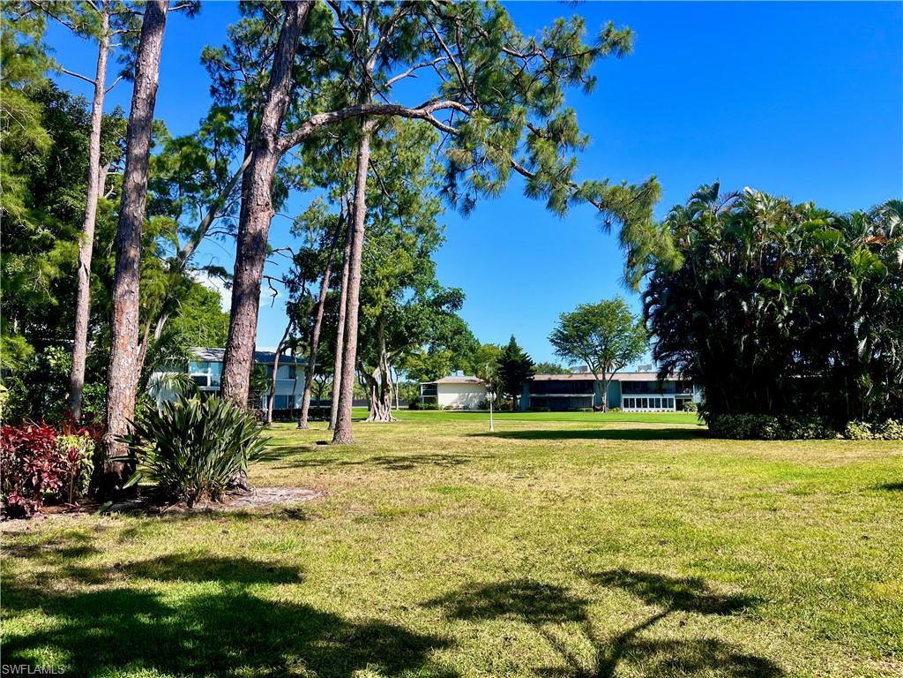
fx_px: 678
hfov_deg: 67.3
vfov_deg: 53.1
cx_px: 452
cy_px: 339
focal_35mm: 26
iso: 50
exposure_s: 1/2358
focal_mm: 5.1
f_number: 1.6
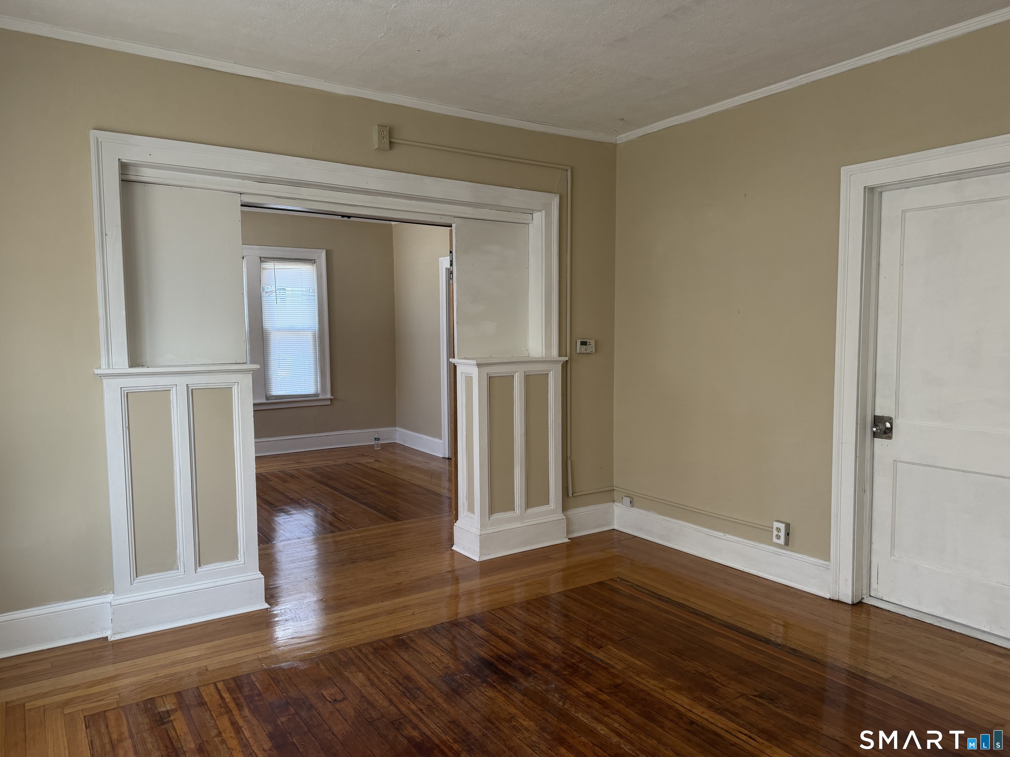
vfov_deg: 56.8
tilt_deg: -5.0
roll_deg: +1.4
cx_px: 505
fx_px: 700
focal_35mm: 24
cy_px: 378
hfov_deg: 71.6
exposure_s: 1/121
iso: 160
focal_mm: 6.76
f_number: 1.78
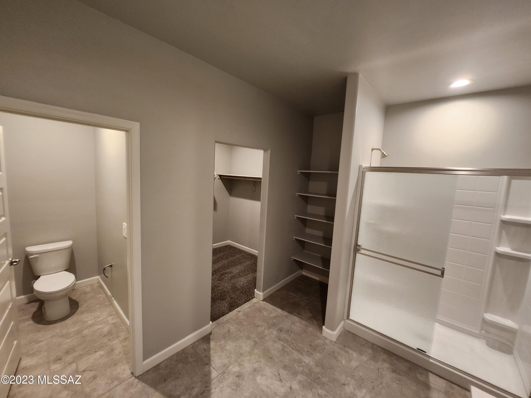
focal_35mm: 13
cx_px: 266
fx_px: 199
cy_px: 199
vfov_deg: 89.9
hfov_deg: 106.2
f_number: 2.2
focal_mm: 1.7
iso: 320
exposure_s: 1/40
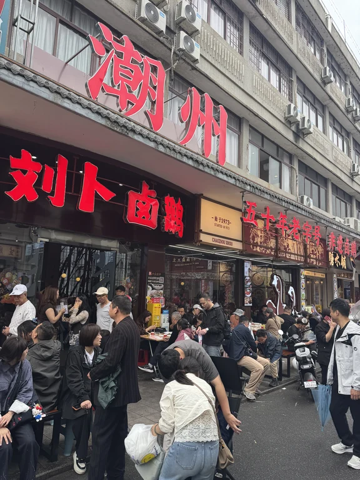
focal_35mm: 24
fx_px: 333
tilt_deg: +9.0
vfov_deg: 71.6
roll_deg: -2.0
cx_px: 180
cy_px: 240
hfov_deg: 56.8
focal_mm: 6.76
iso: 80
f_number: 1.78
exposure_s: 1/707
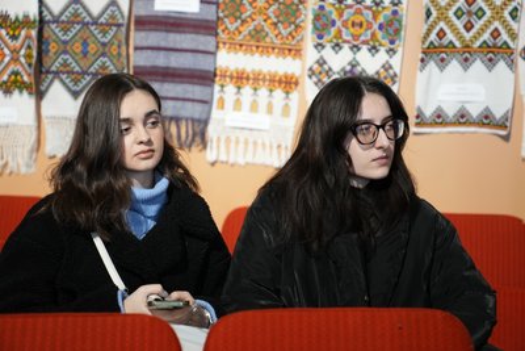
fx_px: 1021
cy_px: 176
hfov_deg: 28.8
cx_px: 262
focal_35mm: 70
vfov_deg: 19.5
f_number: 2.8
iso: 4000
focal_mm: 70
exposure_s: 1/160
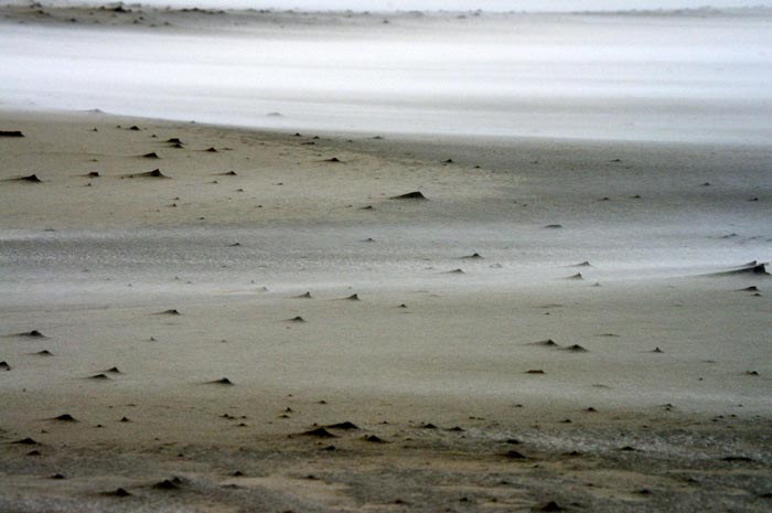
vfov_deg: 9.6
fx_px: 3042
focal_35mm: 142
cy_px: 256
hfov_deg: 14.5
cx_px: 386
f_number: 11
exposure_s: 1/160
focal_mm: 95
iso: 400
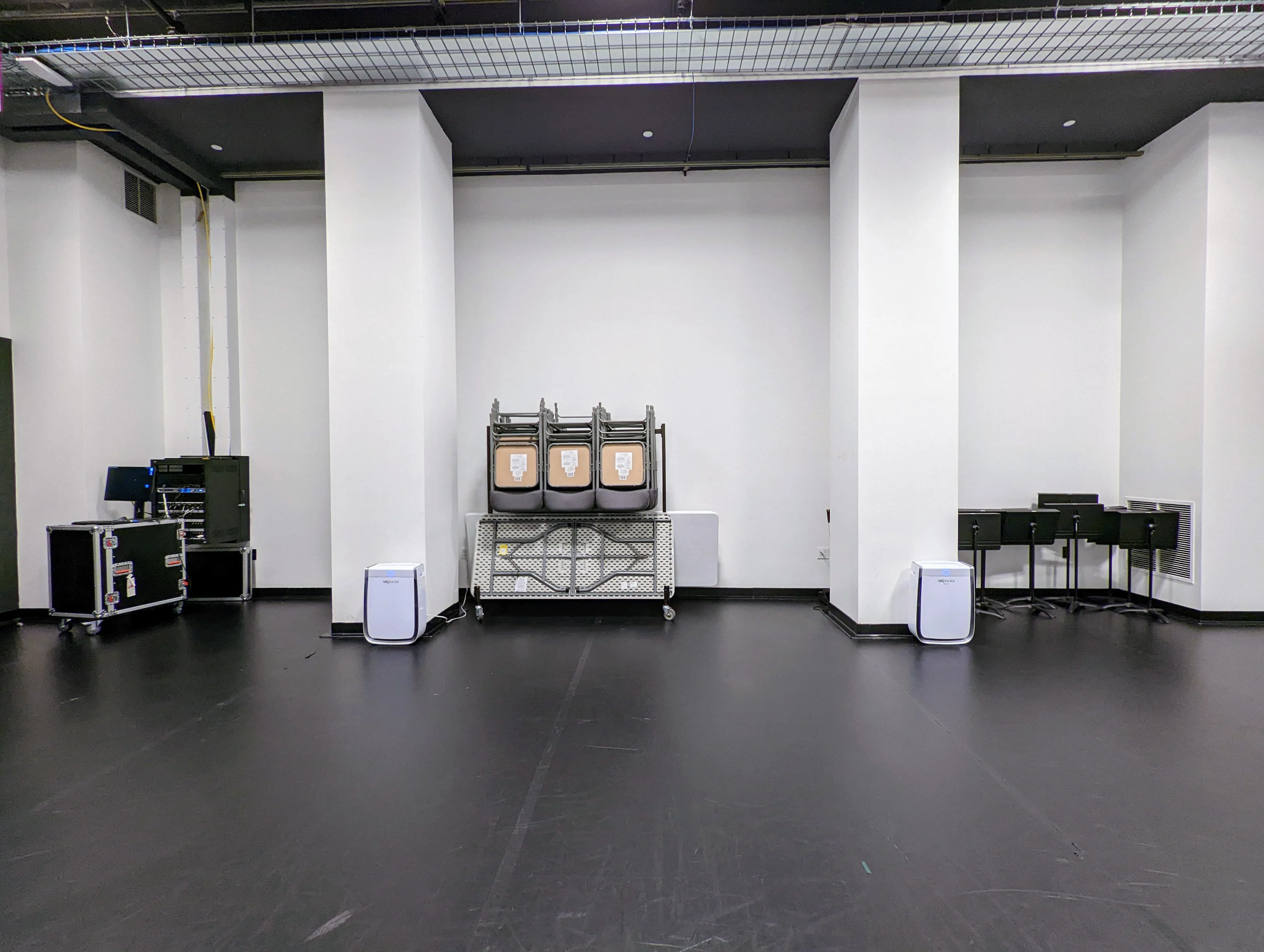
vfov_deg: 78.2
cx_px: 632
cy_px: 476
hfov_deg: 94.4
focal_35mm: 16
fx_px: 585
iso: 242
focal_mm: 2.35
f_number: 2.2
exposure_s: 1/23.8
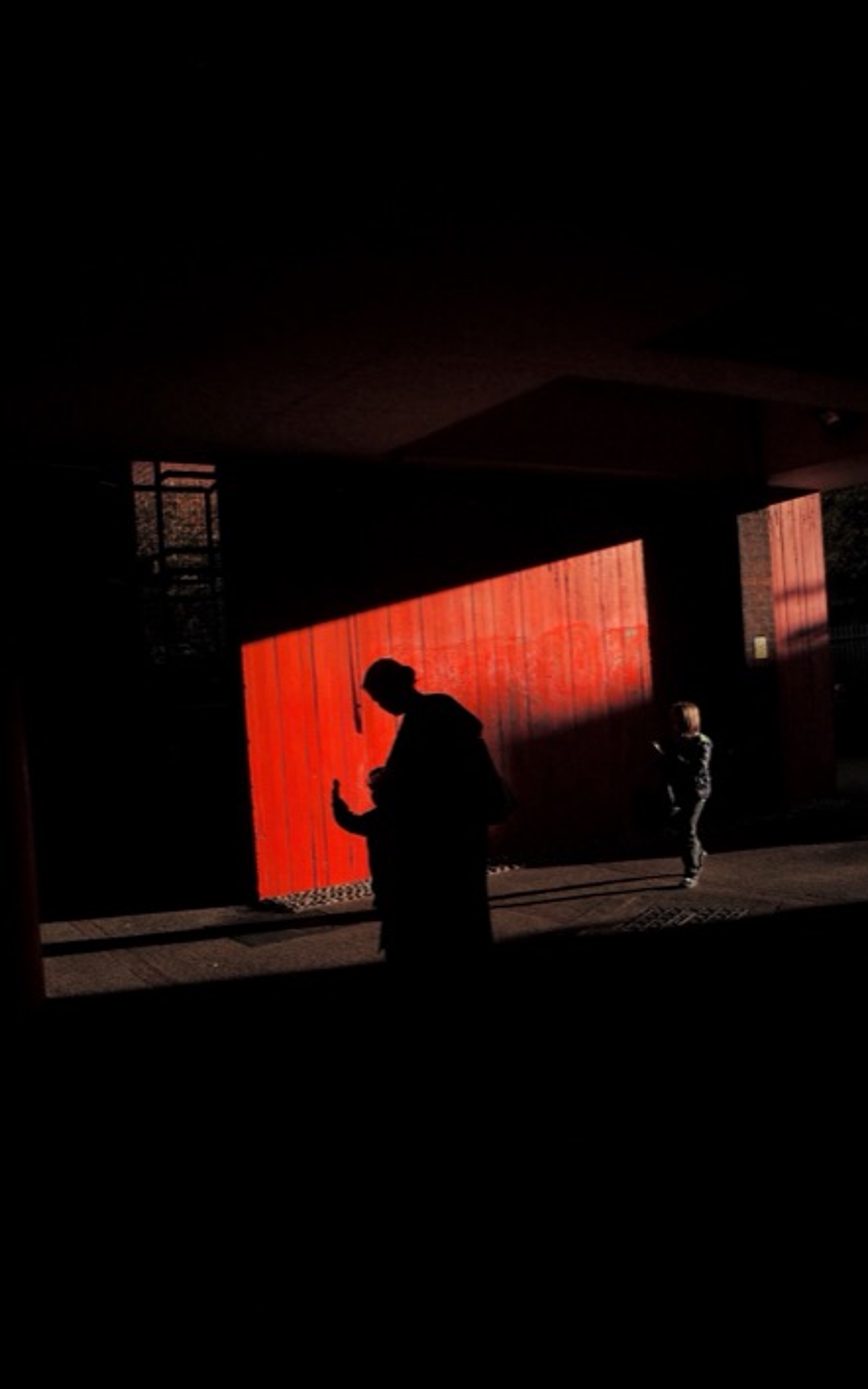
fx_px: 1097
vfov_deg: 64.6
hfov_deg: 43.1
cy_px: 699
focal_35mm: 29
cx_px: 454
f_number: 10
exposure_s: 1/1250
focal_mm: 18.3
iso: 1250
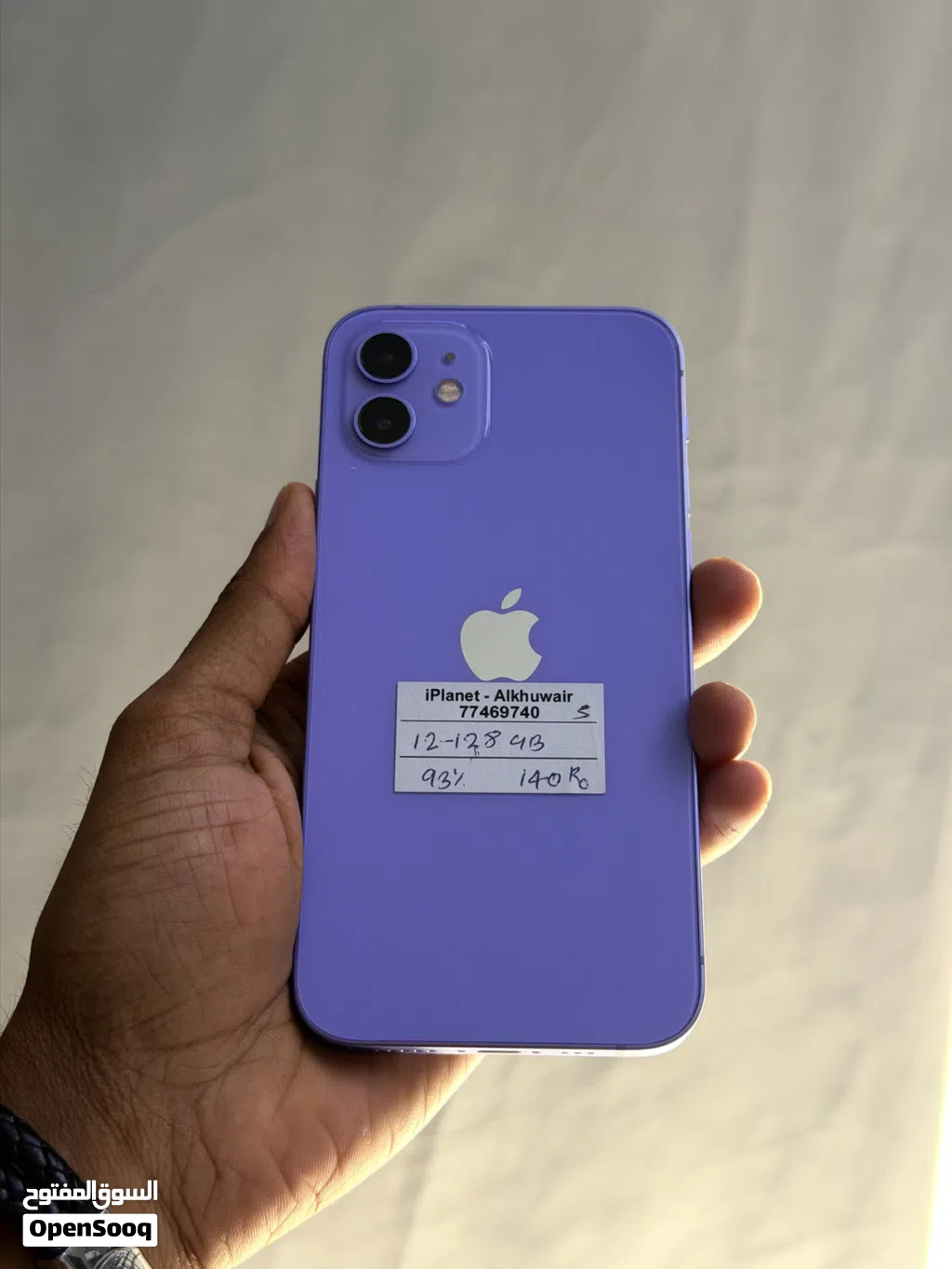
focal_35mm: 48
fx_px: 1760
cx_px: 476
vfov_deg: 39.7
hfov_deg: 30.3
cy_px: 634
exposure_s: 1/110
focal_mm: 6.76
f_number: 1.78
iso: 100
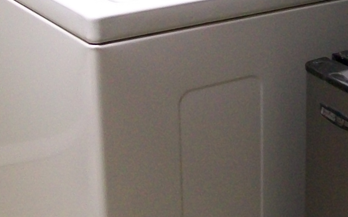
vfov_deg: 12.3
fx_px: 1005
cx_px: 278
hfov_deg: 19.4
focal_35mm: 106
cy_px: 75
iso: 160
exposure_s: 1/20
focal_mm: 6
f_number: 2.7
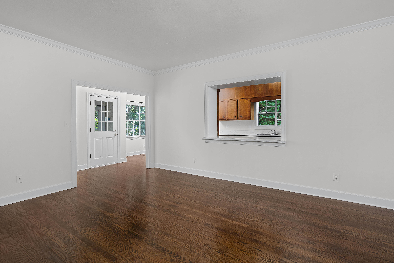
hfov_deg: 96.7
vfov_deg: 73.7
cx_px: 197
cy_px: 132
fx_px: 175
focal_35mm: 16
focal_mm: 16
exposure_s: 1/125
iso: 320
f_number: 7.1
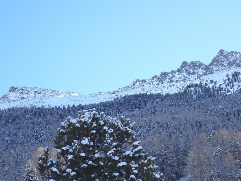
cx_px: 145
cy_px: 111
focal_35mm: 113
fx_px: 787
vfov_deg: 13.1
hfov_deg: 17.4
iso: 80
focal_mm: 14.12
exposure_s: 1/250
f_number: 5
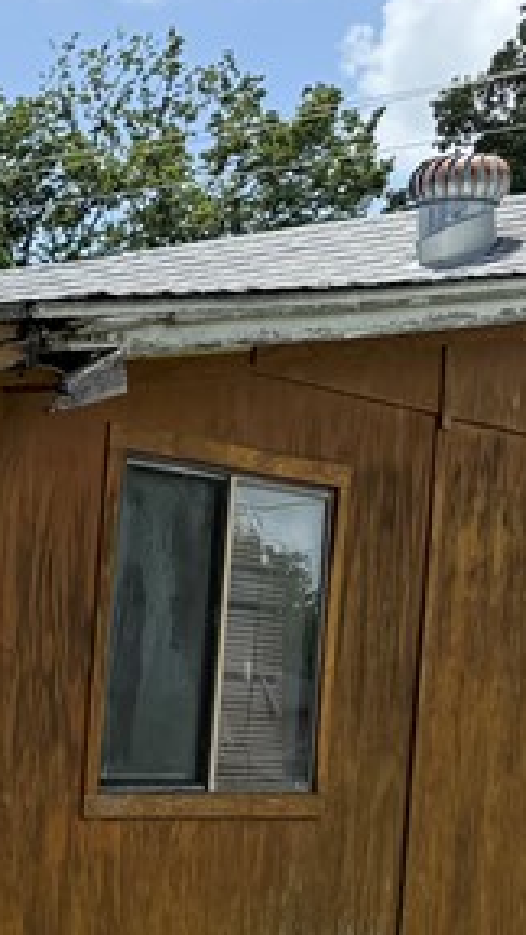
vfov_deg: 22.1
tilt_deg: -5.3
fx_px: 2306
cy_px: 938
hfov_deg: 10.6
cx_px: -860
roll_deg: -1.8
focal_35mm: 93
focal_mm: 6.76
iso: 100
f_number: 1.78
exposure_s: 1/3584
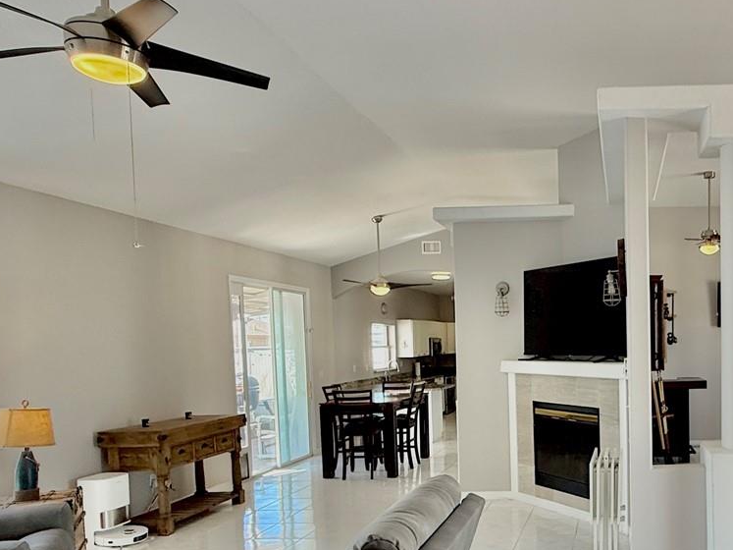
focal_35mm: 30
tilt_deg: -3.3
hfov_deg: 55.3
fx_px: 635
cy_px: 373
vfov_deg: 46.0
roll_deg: +0.6
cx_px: 597
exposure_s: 1/120
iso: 125
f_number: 2.2
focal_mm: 2.22
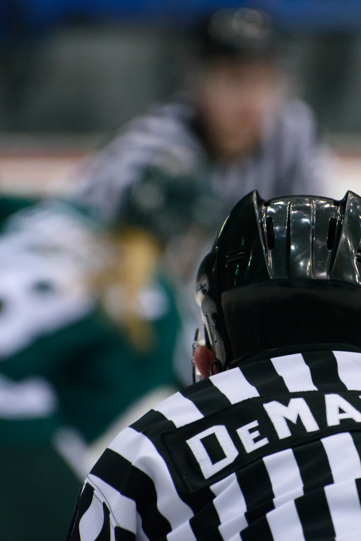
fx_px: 9144
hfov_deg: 2.3
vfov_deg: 3.4
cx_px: 309
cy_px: 270
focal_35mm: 608
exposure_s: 1/500
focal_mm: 270
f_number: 5.6
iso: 4000
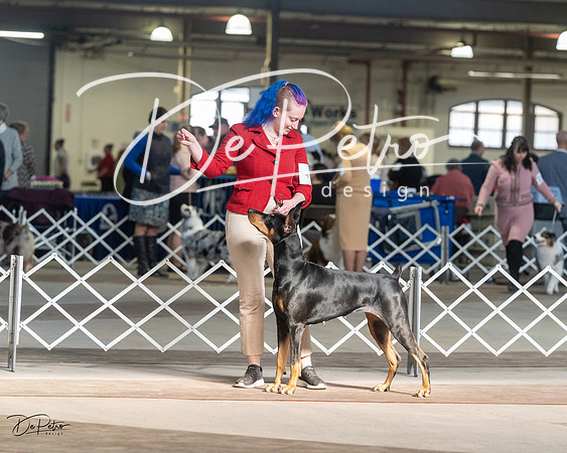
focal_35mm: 144
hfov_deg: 13.4
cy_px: 226
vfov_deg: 10.7
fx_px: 2418
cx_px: 284
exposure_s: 1/400
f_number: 4
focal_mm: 128
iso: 4000
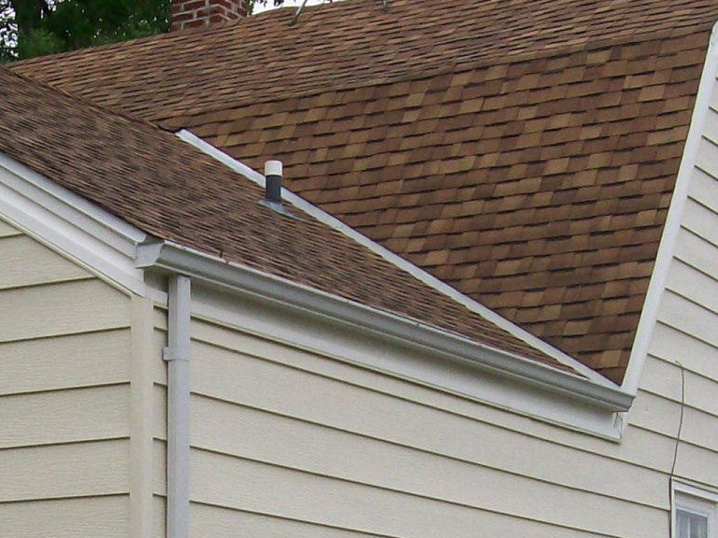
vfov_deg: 13.5
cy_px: 541
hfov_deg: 18.0
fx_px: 2240
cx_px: 110
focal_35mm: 108
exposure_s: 1/285
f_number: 4.8
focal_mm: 6
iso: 80
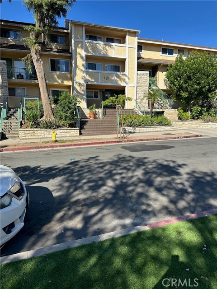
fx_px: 201
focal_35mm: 24
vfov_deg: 71.6
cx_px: 108
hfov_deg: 56.8
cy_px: 144
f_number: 1.78
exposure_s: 1/2882
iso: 80
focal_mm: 6.86
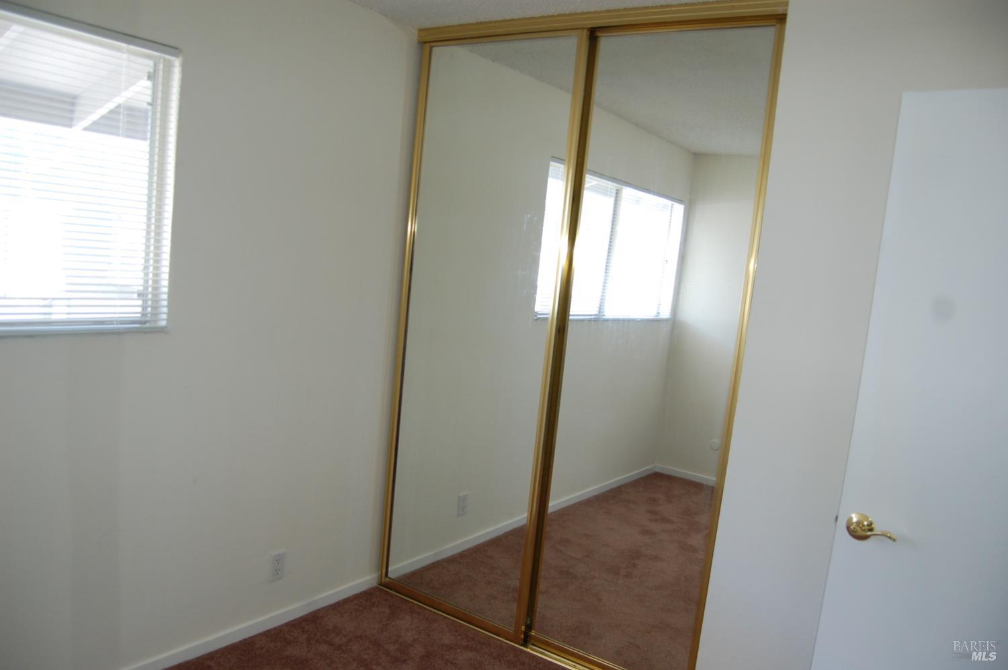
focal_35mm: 27
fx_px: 755
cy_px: 335
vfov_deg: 47.8
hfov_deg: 67.4
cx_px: 504
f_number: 3.5
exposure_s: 1/60
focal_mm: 18
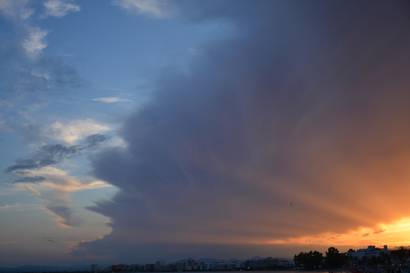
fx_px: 461
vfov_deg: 33.0
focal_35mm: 40
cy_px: 136
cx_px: 205
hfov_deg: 47.9
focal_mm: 27
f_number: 3
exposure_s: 1/320
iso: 100
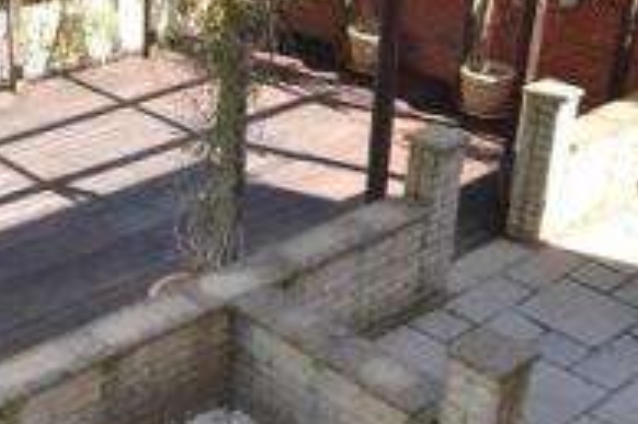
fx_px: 1080
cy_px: 235
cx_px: 224
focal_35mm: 61
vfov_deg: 22.2
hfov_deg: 32.7
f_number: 5
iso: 100
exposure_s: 1/200
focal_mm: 12
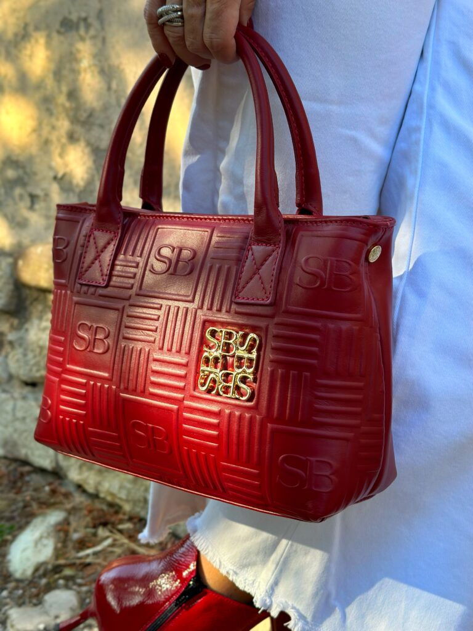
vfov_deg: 39.7
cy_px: 316
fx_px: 875
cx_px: 236
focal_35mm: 48
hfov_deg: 30.3
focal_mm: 6.86
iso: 80
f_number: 1.78
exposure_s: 1/623
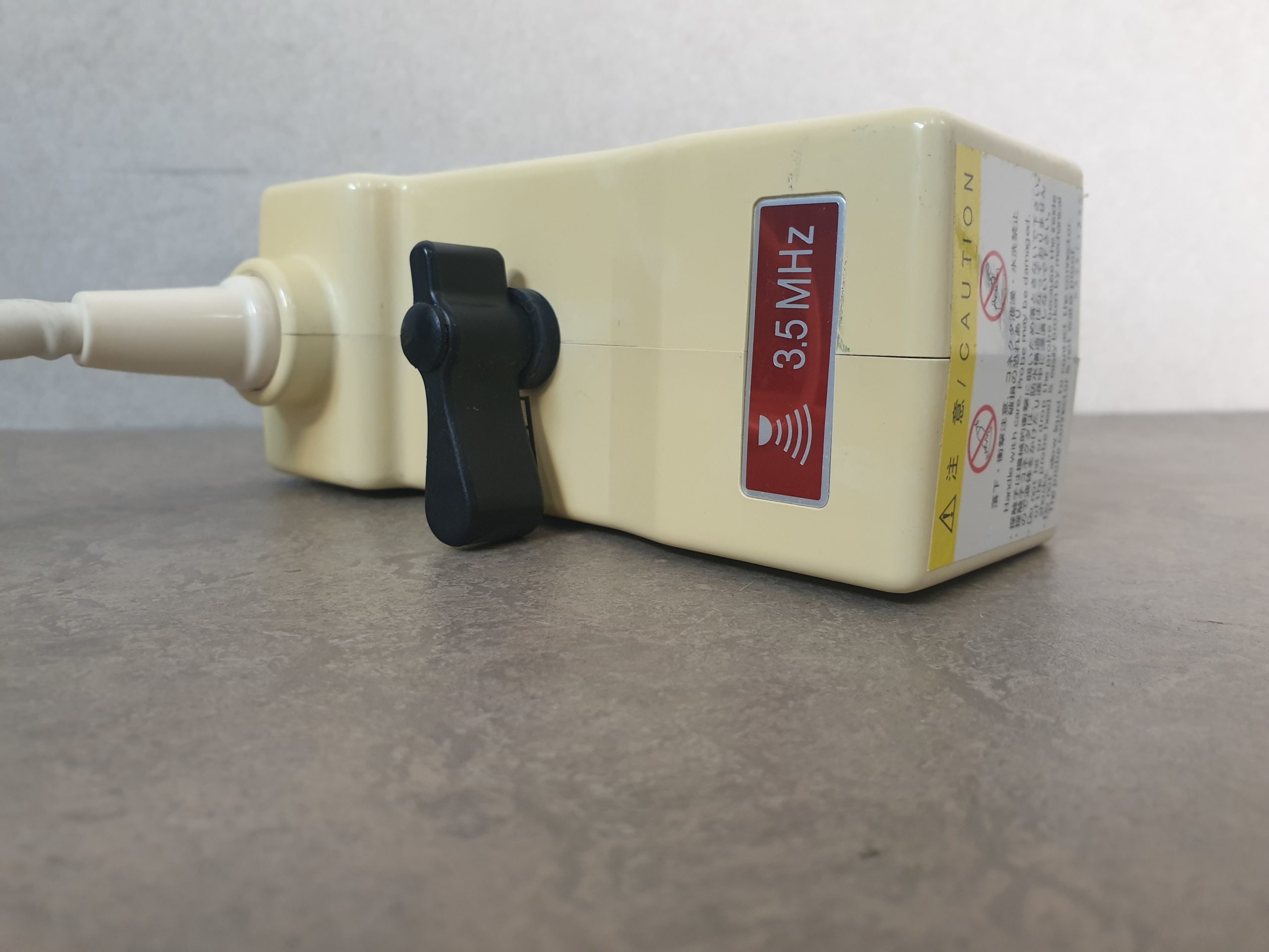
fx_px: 953
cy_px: 476
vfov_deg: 53.1
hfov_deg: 67.3
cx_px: 634
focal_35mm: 26
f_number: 2.4
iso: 200
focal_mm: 4.3
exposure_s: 1/50
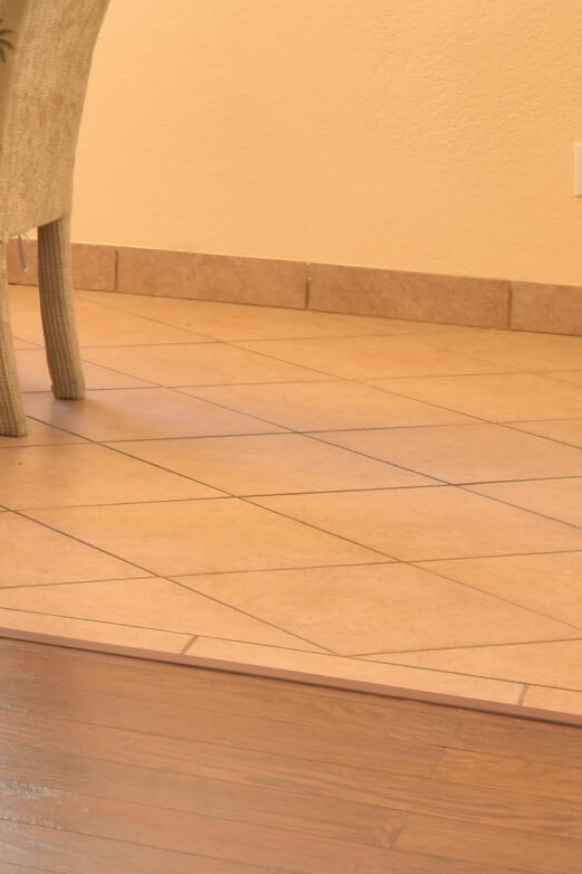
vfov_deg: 16.4
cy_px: -123
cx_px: -962
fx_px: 2933
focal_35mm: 121
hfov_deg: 9.6
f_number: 14
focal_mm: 21
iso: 100
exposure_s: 6
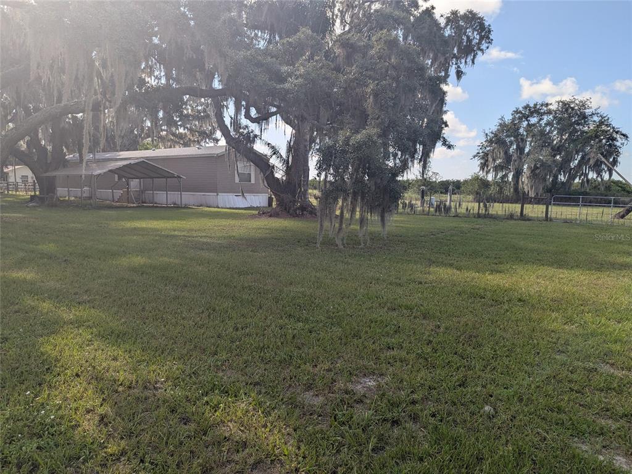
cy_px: 237
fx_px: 438
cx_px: 316
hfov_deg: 71.6
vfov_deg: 56.8
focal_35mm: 24
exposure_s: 1/1300
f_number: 1.85
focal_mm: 6.81
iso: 44
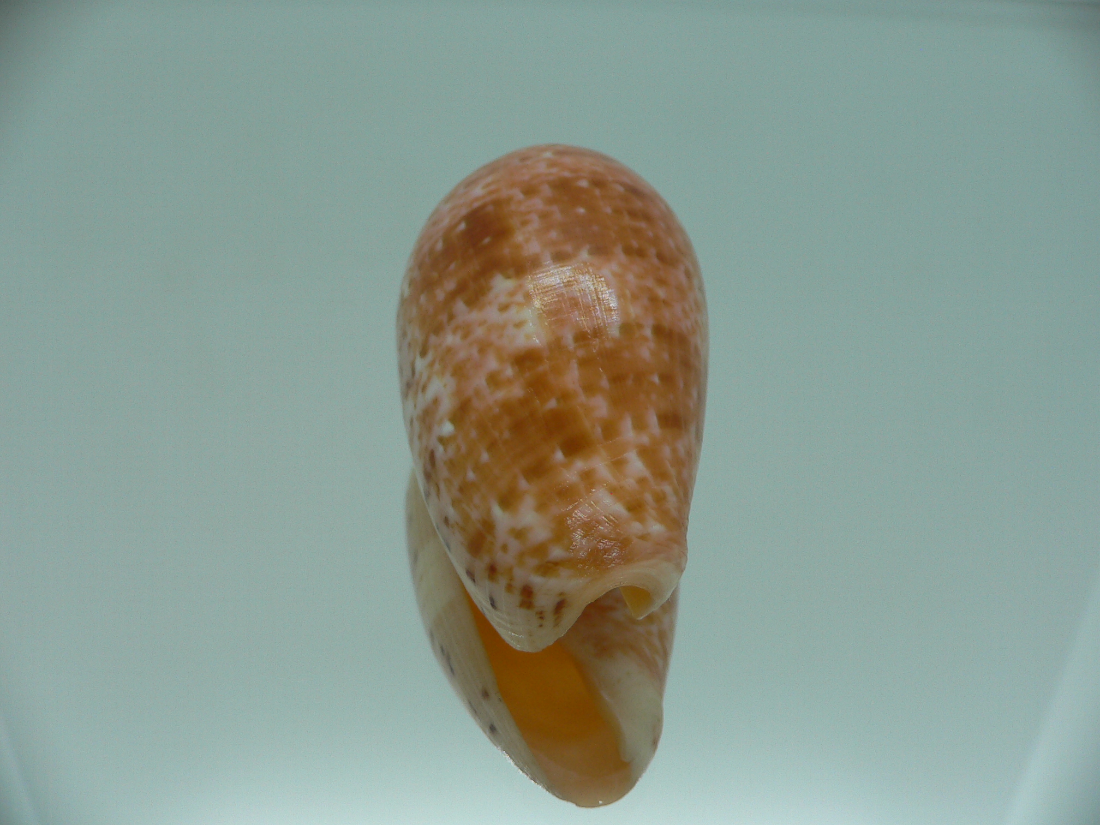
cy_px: 412
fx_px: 1112
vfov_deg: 40.7
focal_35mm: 35
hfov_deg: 52.6
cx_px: 550
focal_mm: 4.6
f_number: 2.8
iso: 80
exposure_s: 1/60
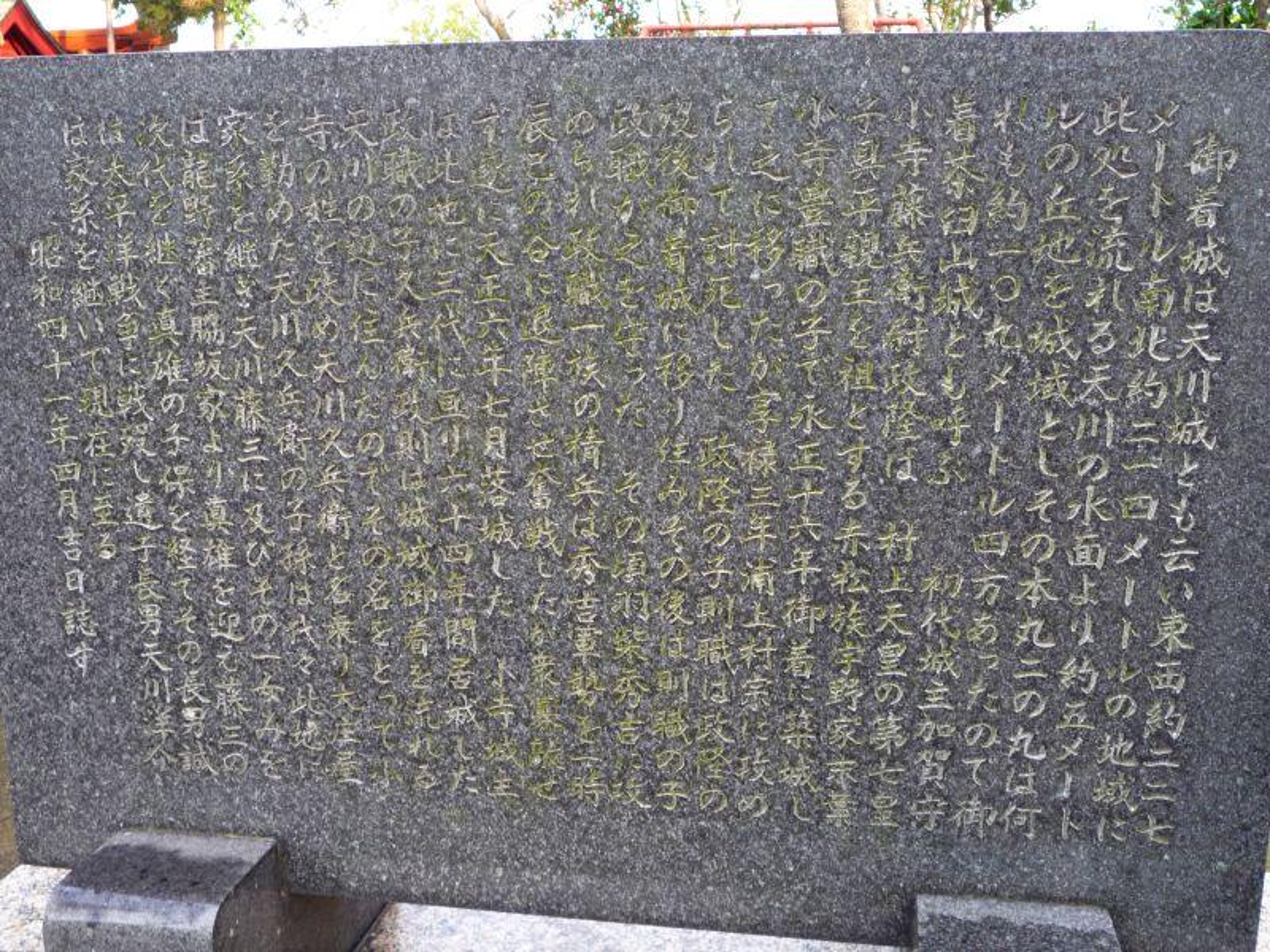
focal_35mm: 37
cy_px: 476
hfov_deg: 50.1
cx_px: 635
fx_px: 1357
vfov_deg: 38.7
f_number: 4
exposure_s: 1/30
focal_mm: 6.5
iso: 160
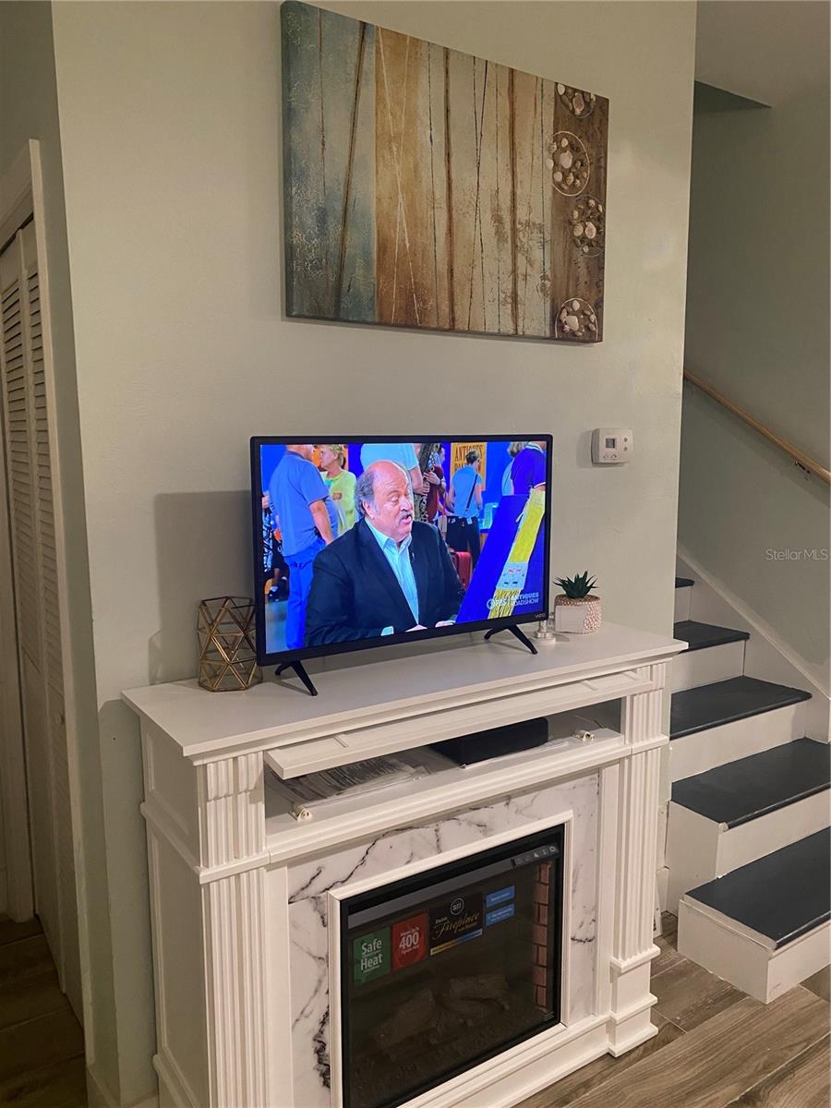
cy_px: 554
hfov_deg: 53.1
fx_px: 832
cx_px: 416
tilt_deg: -6.4
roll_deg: +0.1
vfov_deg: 67.3
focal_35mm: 26
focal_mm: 4.25
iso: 250
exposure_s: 1/60
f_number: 1.8
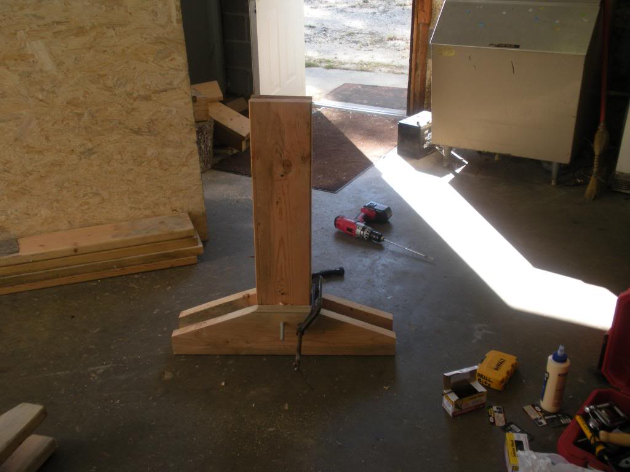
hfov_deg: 51.4
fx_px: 655
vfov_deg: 39.7
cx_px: 315
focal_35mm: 36
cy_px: 236
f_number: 3.5
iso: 67
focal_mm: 6.3
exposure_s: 1/63.2
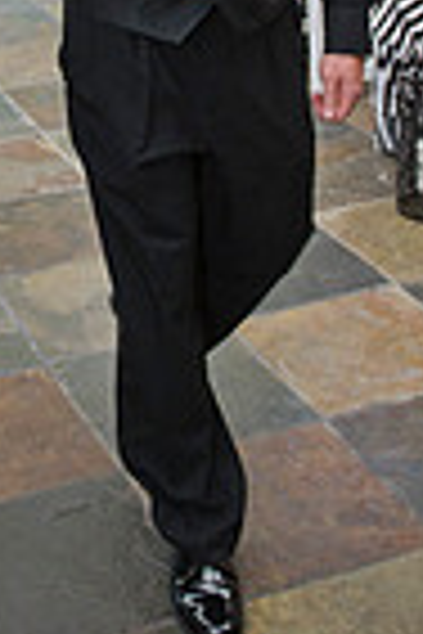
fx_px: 1516
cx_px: 61
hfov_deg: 15.7
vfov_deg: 22.7
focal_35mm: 86
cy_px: -9
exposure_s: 1/125
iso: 800
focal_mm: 27
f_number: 4
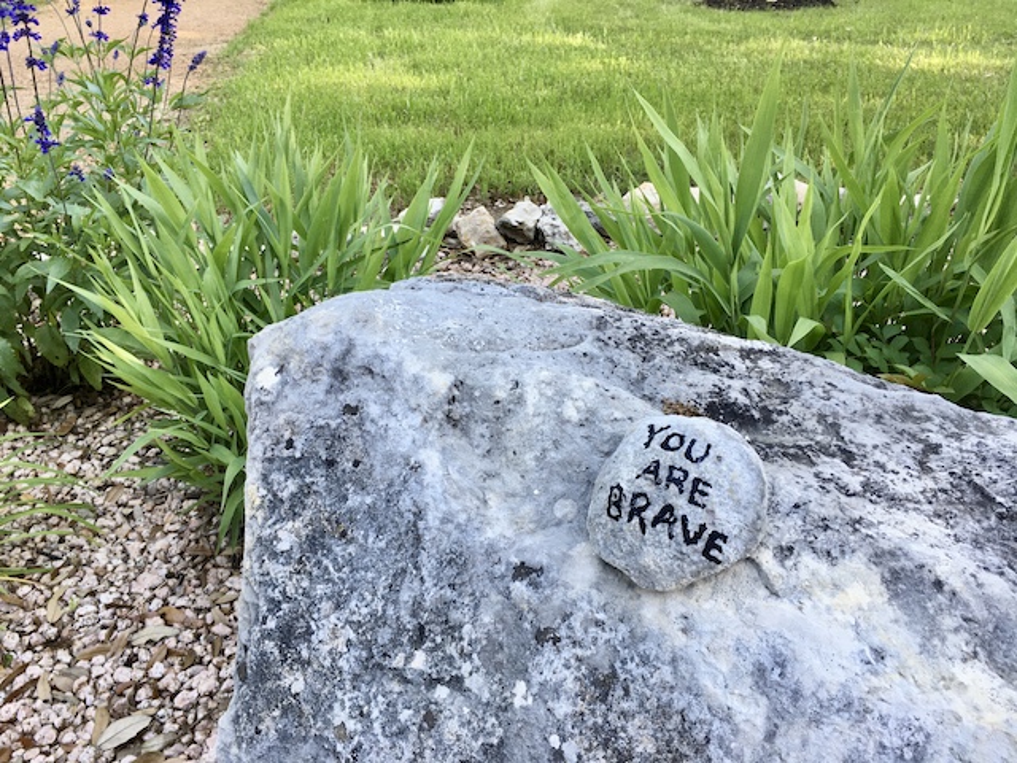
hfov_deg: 61.7
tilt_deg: -31.0
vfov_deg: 48.2
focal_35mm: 29
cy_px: 382
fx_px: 852
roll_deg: +1.2
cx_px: 508
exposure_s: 1/120
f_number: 2.2
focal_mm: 4.15
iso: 40
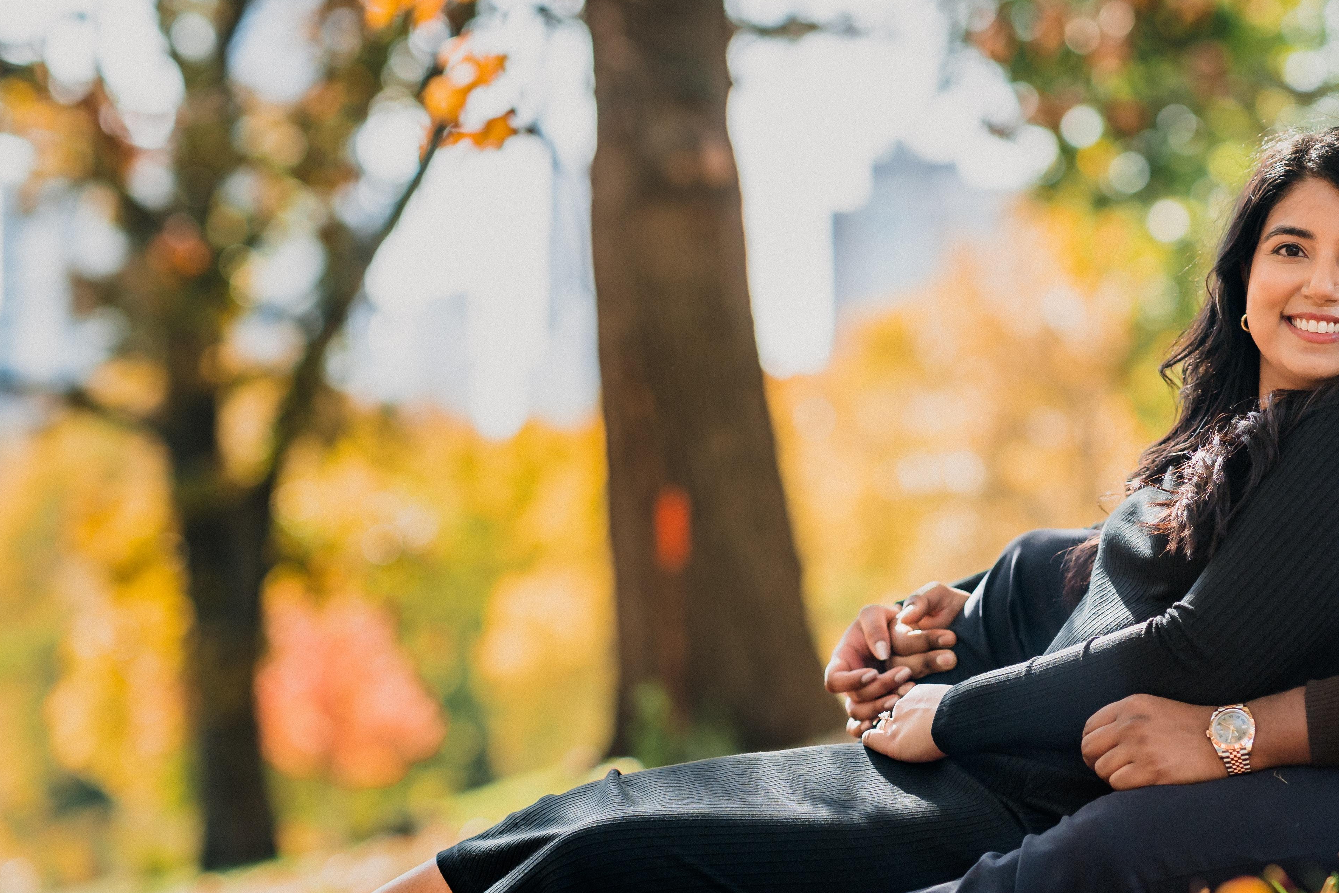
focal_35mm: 156
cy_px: 434
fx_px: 5802
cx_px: 945
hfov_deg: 13.1
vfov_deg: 8.8
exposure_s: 1/1000
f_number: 2
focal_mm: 85
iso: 160
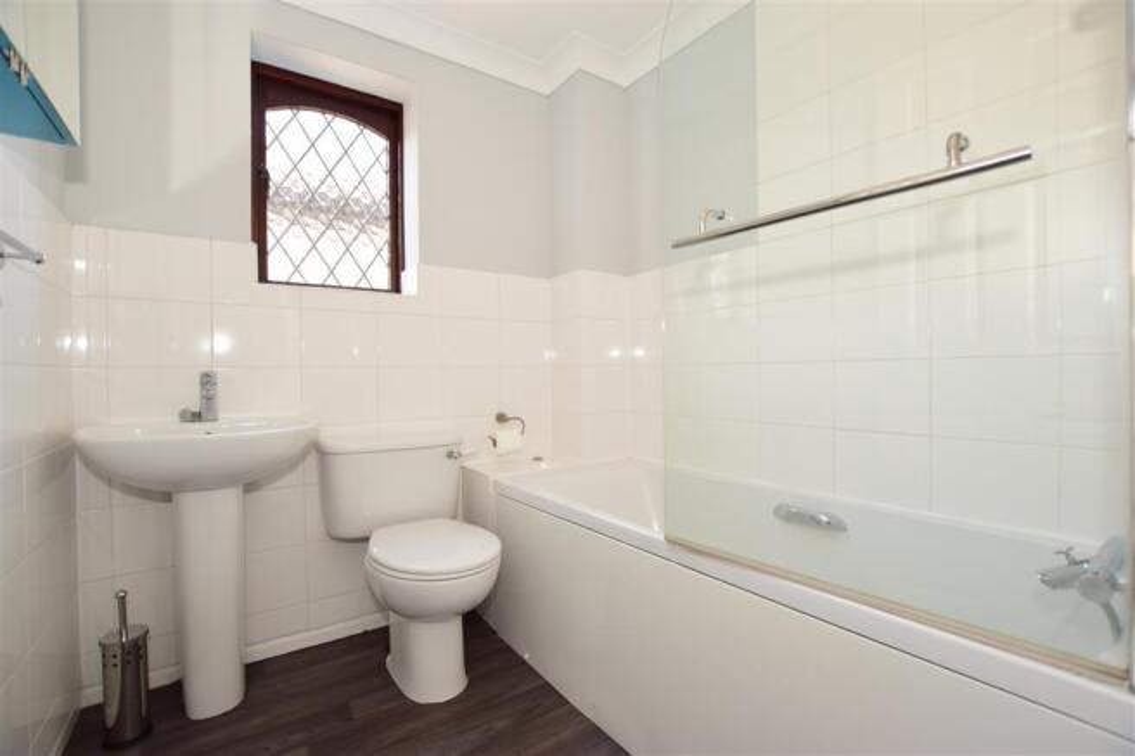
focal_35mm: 15
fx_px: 473
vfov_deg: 77.3
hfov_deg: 100.4
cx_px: 568
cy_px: 378
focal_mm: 10
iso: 400
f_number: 5.6
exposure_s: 1/125
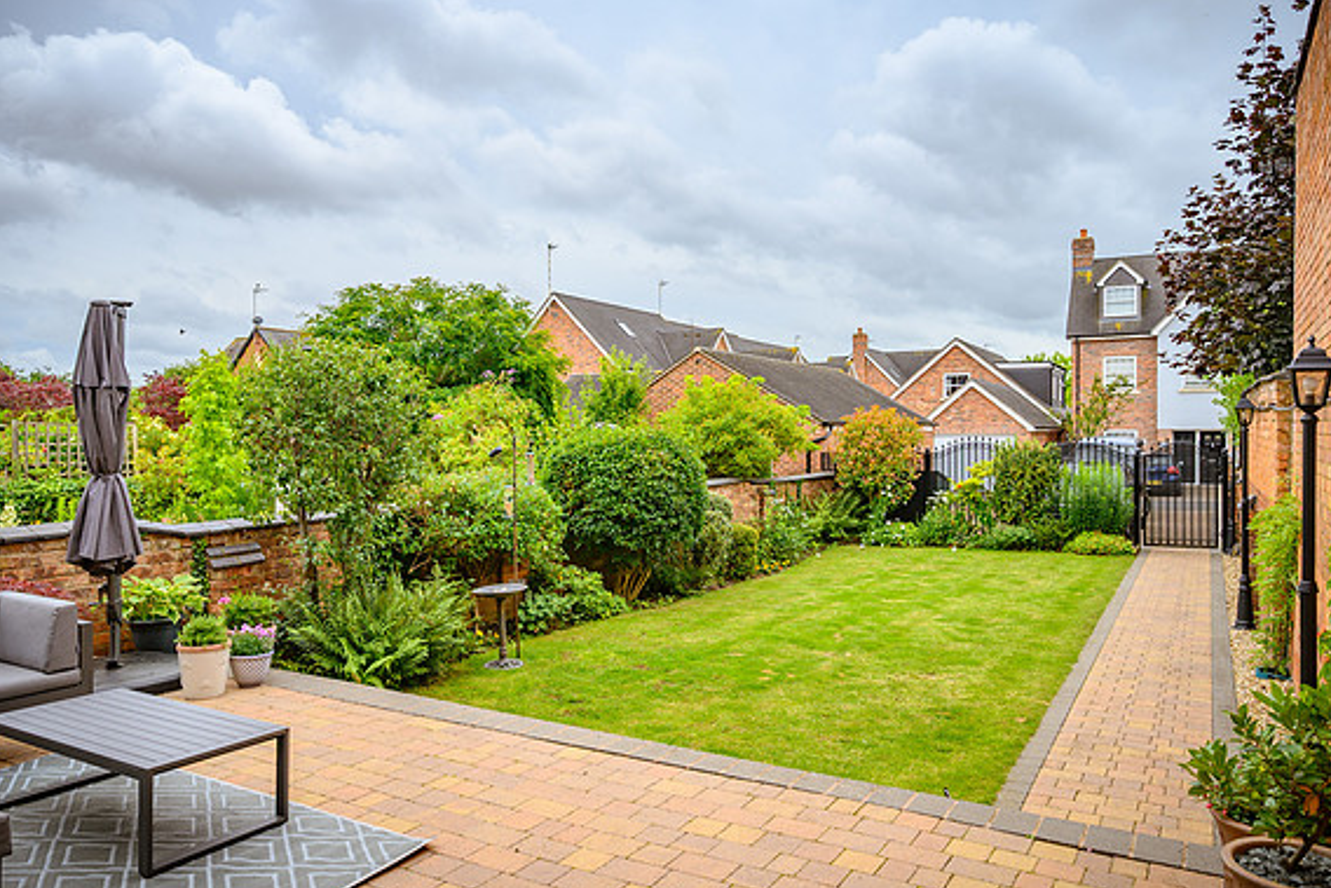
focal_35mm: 24
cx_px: 670
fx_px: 888
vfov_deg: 53.2
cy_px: 451
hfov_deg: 73.7
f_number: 7.1
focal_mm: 23.5
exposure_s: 1/250
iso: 100
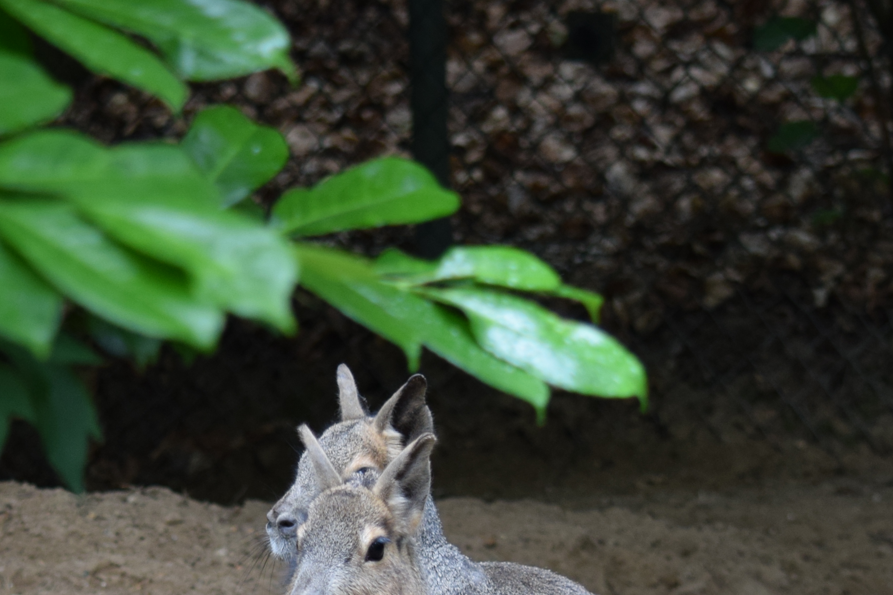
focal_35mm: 255
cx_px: 256
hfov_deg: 8.1
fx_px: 6325
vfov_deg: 5.4
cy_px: 704
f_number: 4.5
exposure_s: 1/60
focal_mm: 68
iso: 450
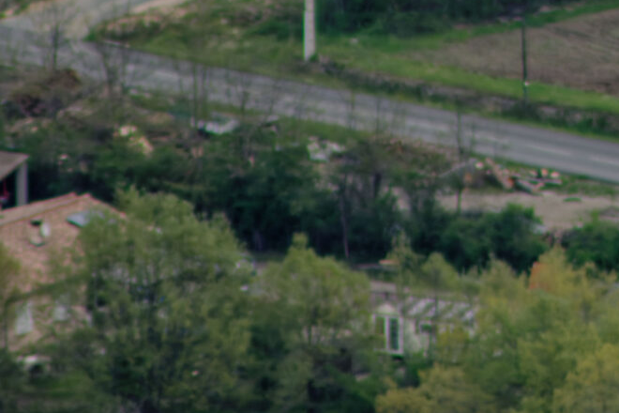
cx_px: 750
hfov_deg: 1.2
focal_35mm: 1745
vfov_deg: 0.8
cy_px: -382
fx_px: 30002
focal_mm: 300
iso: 800
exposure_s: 1/1600
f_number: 5.6
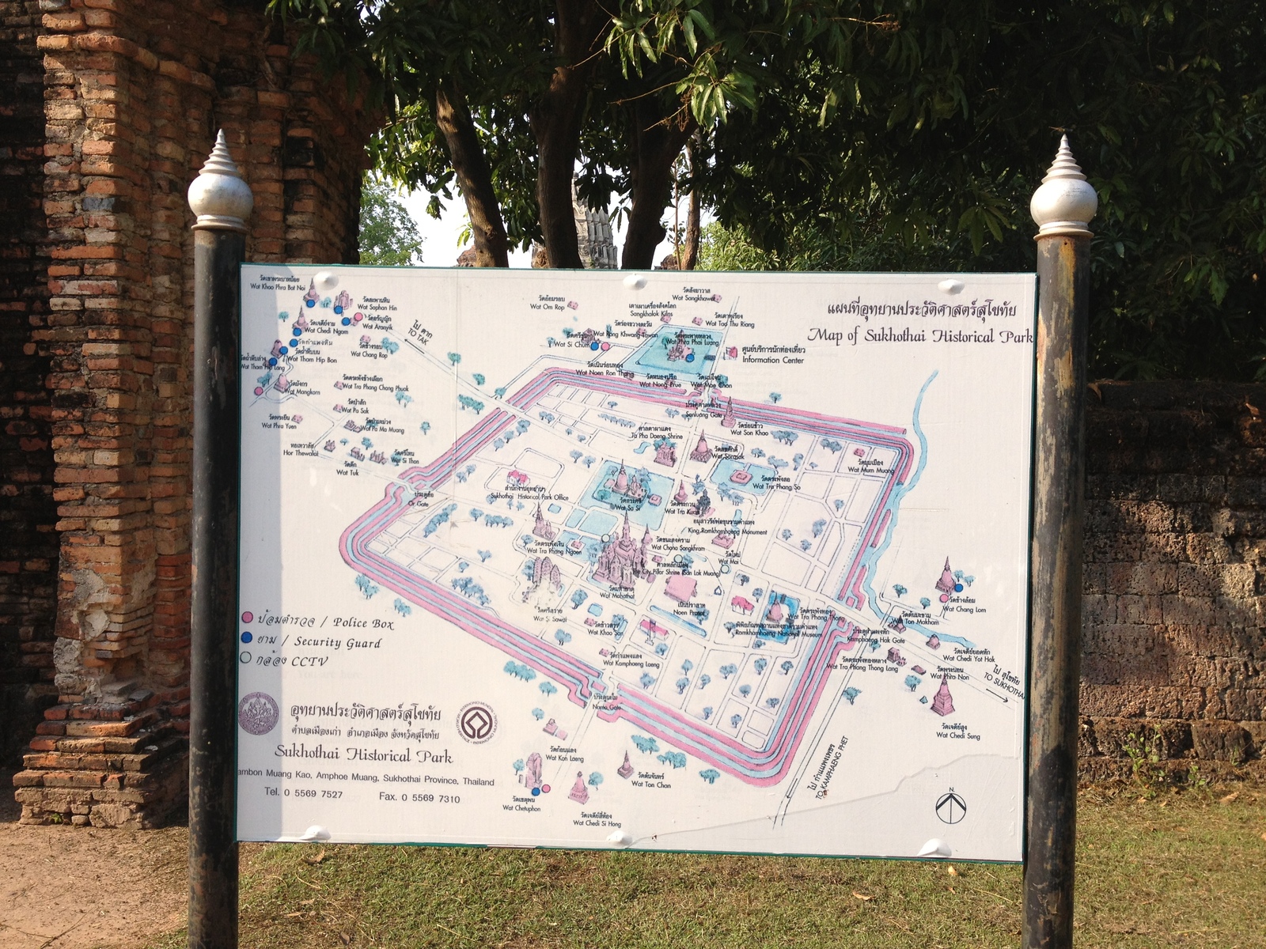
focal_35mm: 35
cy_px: 474
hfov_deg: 52.6
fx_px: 1280
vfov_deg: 40.7
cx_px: 633
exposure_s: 1/649
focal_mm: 4.28
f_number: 2.4
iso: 50
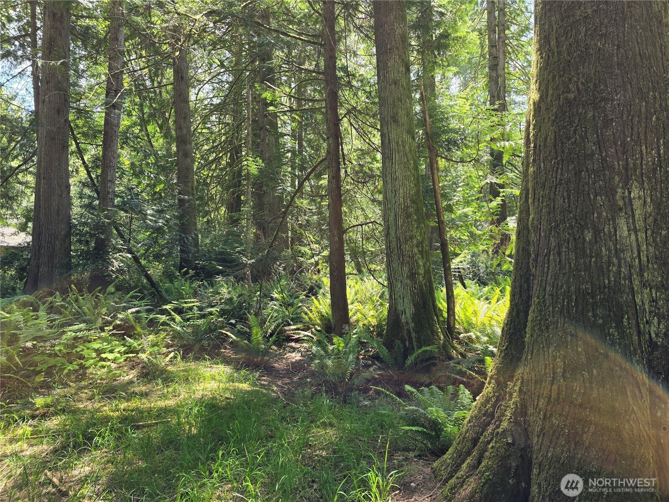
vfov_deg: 58.9
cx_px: 334
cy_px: 251
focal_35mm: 23
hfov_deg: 73.9
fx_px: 445
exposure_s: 1/180
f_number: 1.7
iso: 80
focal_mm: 6.3
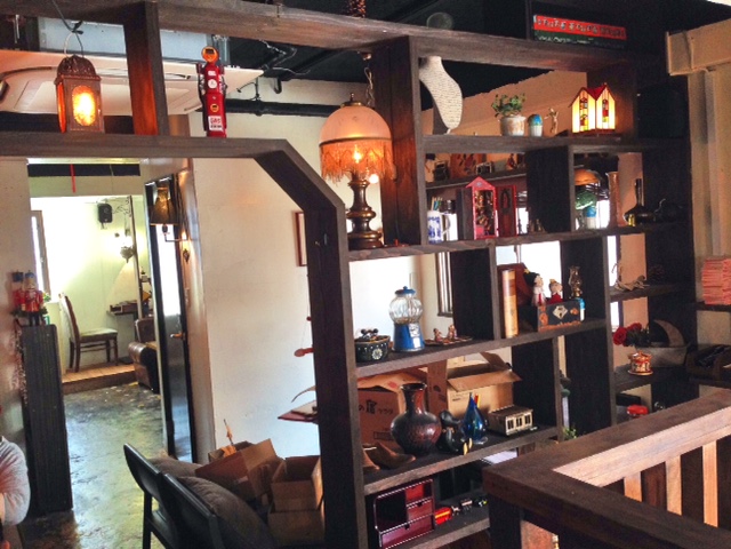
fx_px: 697
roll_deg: +2.7
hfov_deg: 55.4
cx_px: 366
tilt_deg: -4.7
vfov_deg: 42.9
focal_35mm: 33
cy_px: 274
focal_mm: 4.12
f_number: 2.4
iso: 125
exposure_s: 1/20
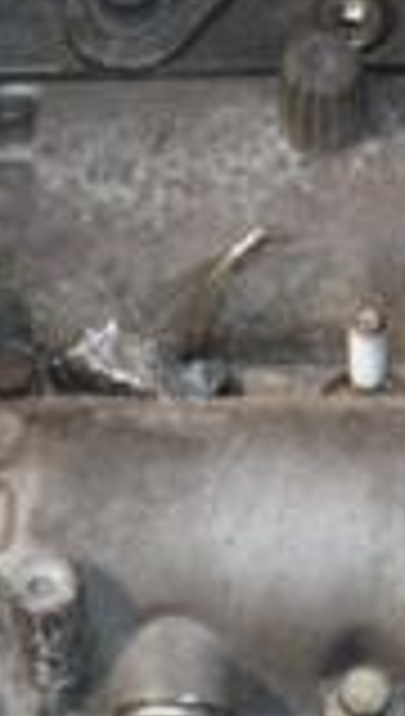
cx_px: -94
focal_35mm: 154
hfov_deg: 7.8
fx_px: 2926
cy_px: 581
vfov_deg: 13.9
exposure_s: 1/60
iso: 800
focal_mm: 26
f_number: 5
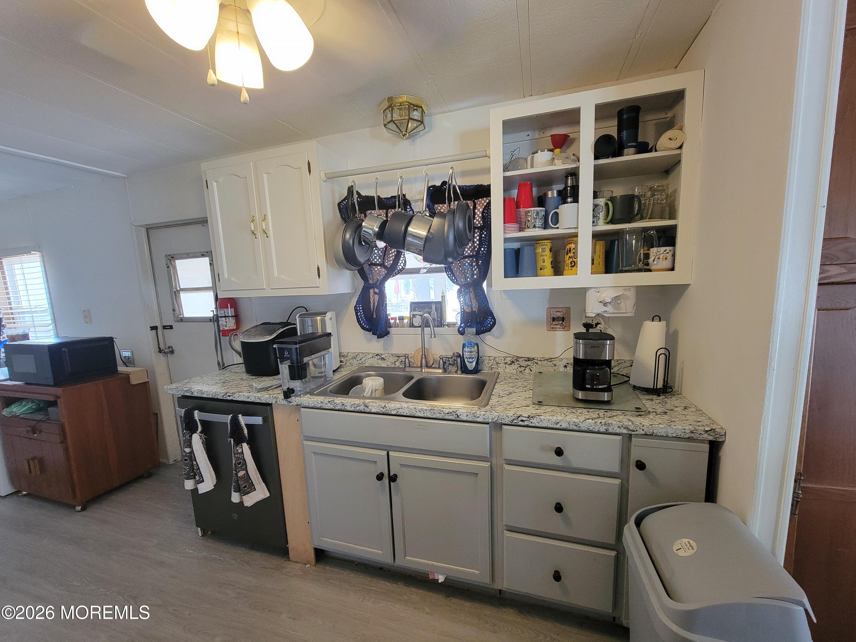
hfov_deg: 106.2
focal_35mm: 13
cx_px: 428
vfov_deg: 89.9
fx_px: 321
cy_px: 321
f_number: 2.2
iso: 400
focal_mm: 2.2
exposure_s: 1/60
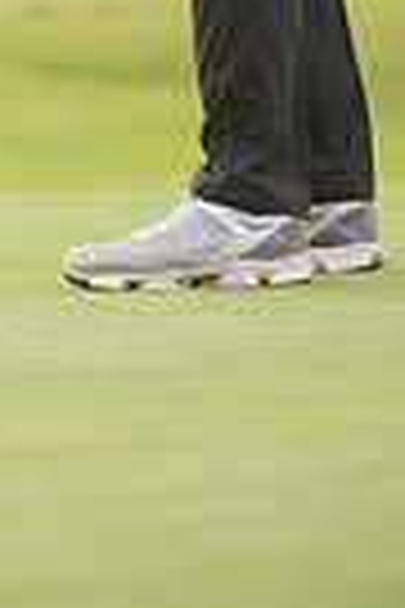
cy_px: -401
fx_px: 16823
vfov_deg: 2.1
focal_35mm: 997
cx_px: -202
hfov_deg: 1.4
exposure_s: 1/1600
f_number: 4
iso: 1000
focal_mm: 300
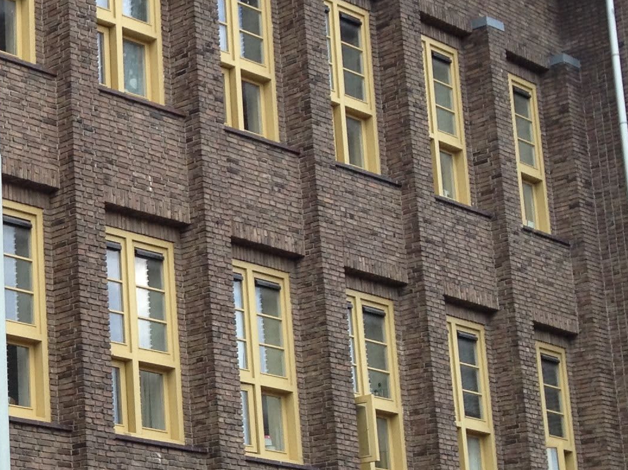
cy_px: 353
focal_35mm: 108
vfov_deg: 13.7
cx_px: -263
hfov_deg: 16.8
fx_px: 1959
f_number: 2.4
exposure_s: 1/263
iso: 50
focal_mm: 4.3
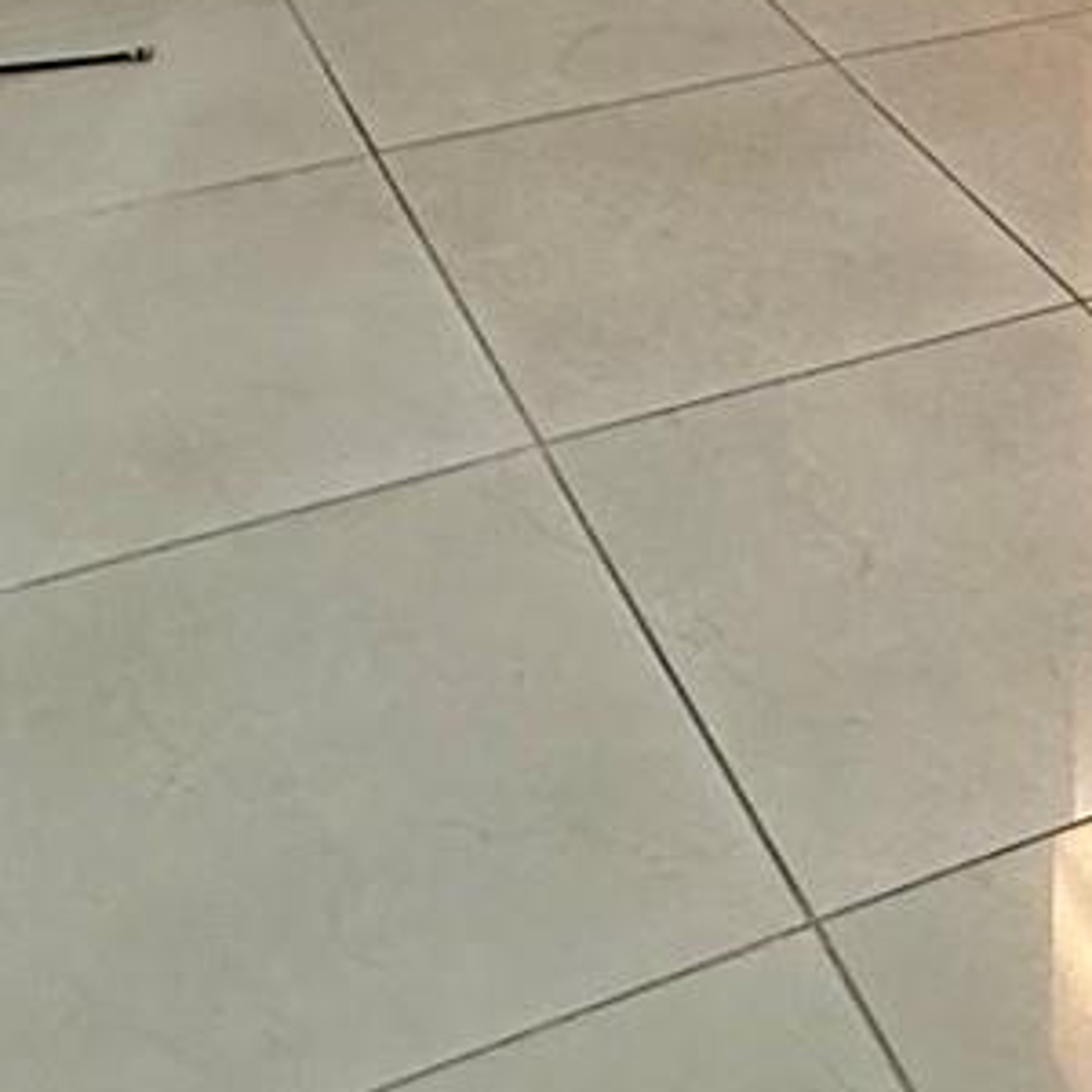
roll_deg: -1.0
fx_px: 2356
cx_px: 786
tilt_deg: -6.0
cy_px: -775
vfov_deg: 20.2
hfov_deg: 25.9
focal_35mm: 66
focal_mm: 2.22
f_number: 2.2
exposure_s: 1/120
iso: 160
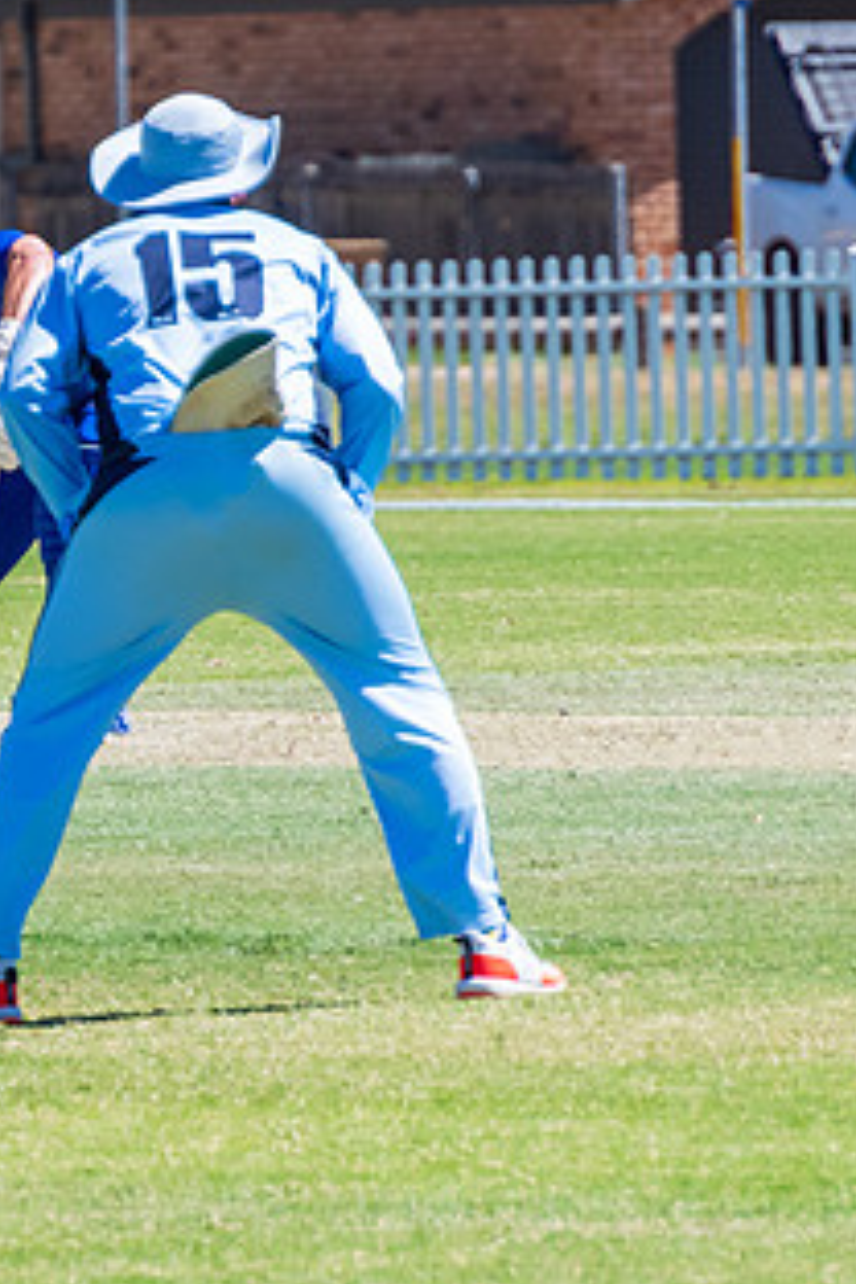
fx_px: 41441
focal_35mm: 1162
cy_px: 517
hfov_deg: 1.2
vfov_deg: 1.8
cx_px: -177
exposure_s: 1/1600
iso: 400
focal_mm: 300
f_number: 6.3
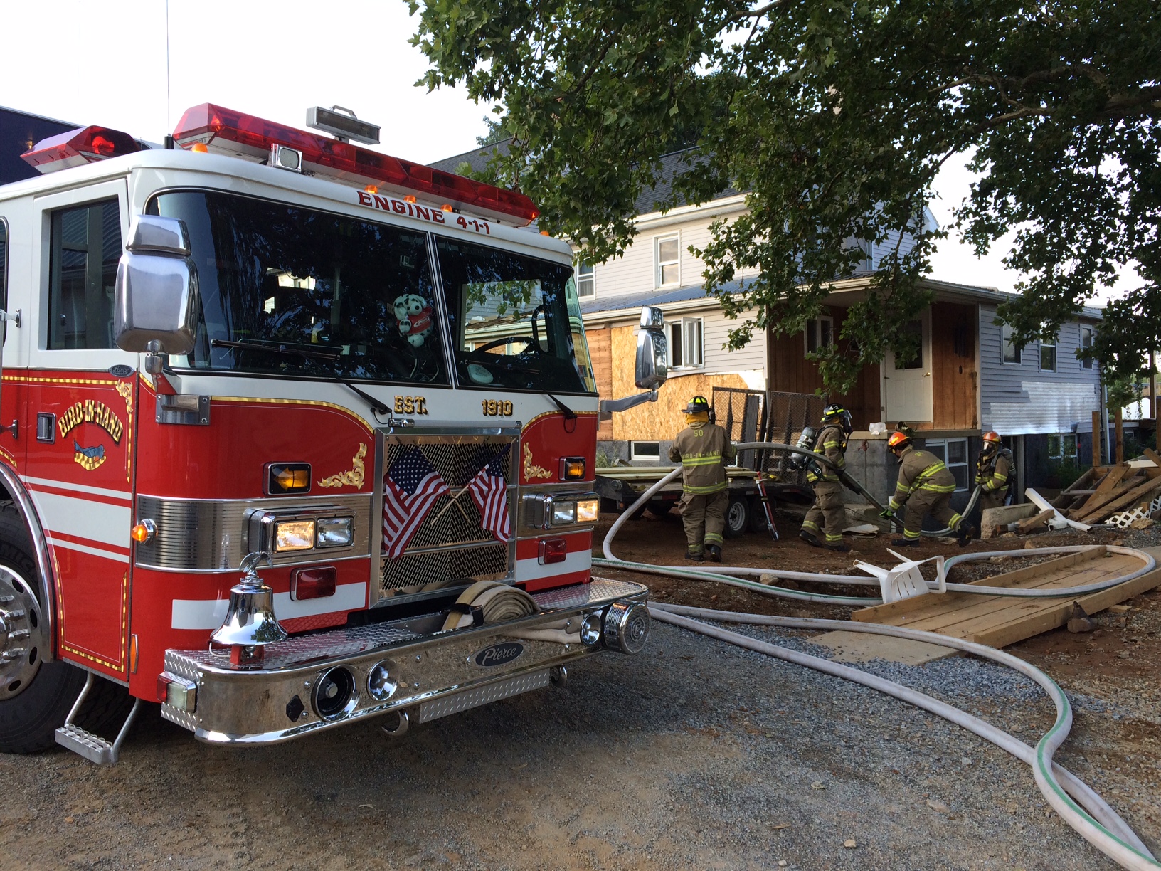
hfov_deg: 61.7
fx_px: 973
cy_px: 436
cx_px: 580
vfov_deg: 48.2
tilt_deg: -0.5
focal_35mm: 29
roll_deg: +0.3
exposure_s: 1/216
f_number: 2.2
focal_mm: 4.15
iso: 32
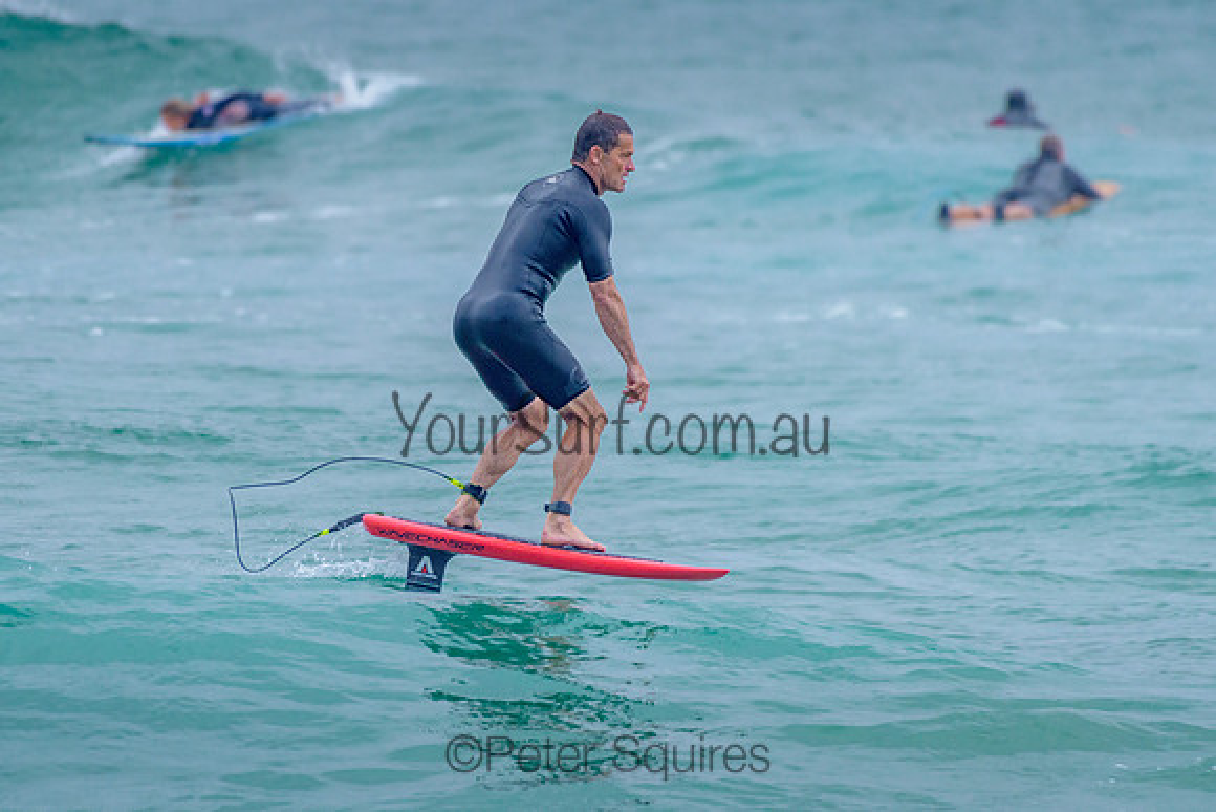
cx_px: 576
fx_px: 20702
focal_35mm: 613
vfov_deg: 2.2
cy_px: 314
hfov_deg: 3.4
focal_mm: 500
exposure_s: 1/2000
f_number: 5.6
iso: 400
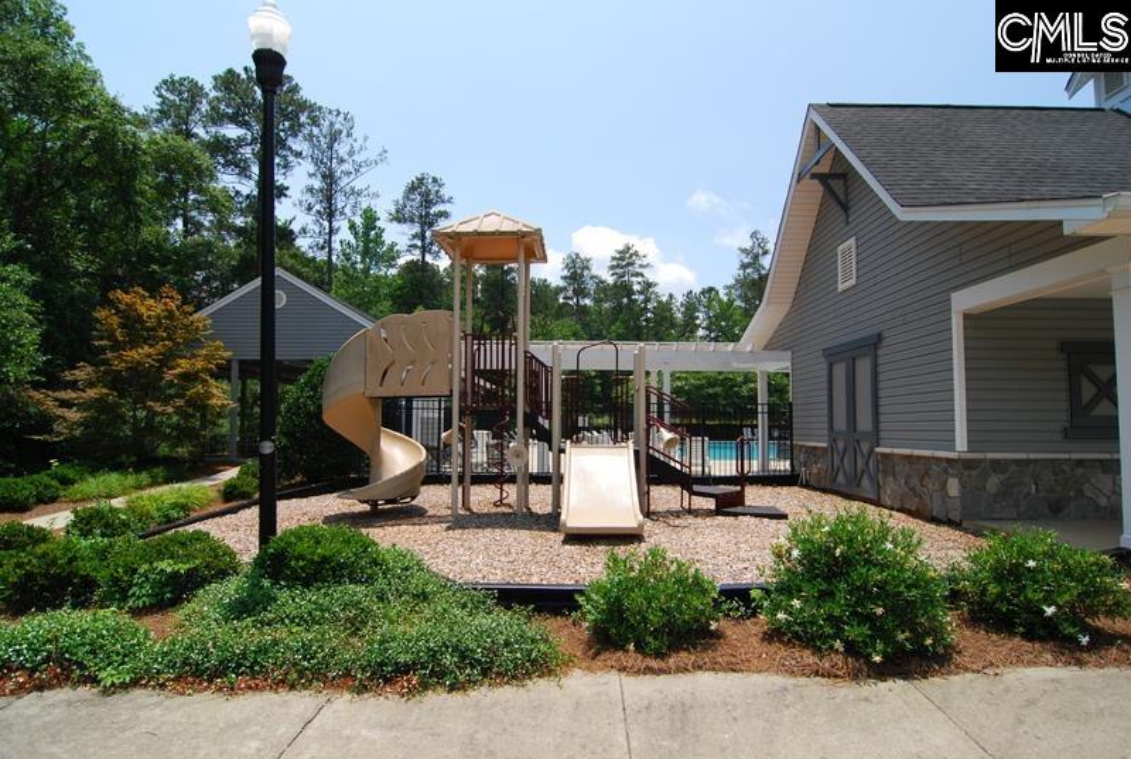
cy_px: 380
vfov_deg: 67.6
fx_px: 567
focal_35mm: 18
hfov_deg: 89.9
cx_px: 566
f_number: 5
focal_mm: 12
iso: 400
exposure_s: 1/2000
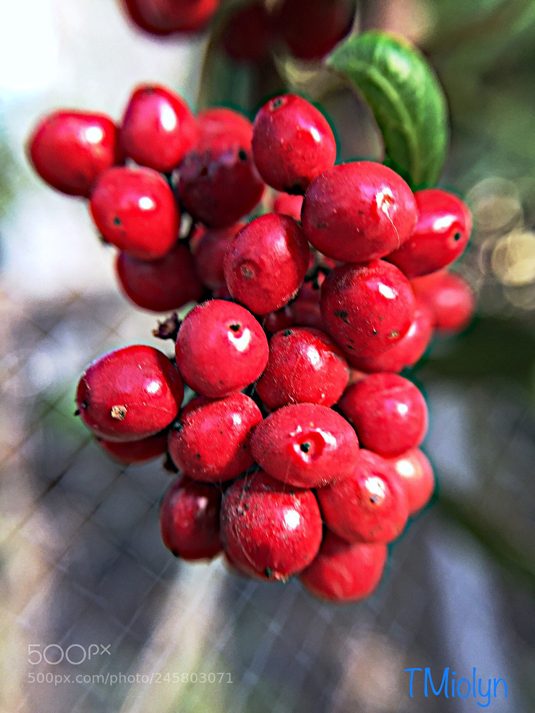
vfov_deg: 61.7
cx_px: 268
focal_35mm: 29
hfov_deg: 48.2
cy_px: 356
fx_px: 598
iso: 40
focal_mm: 4.15
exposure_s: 1/60
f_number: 2.2
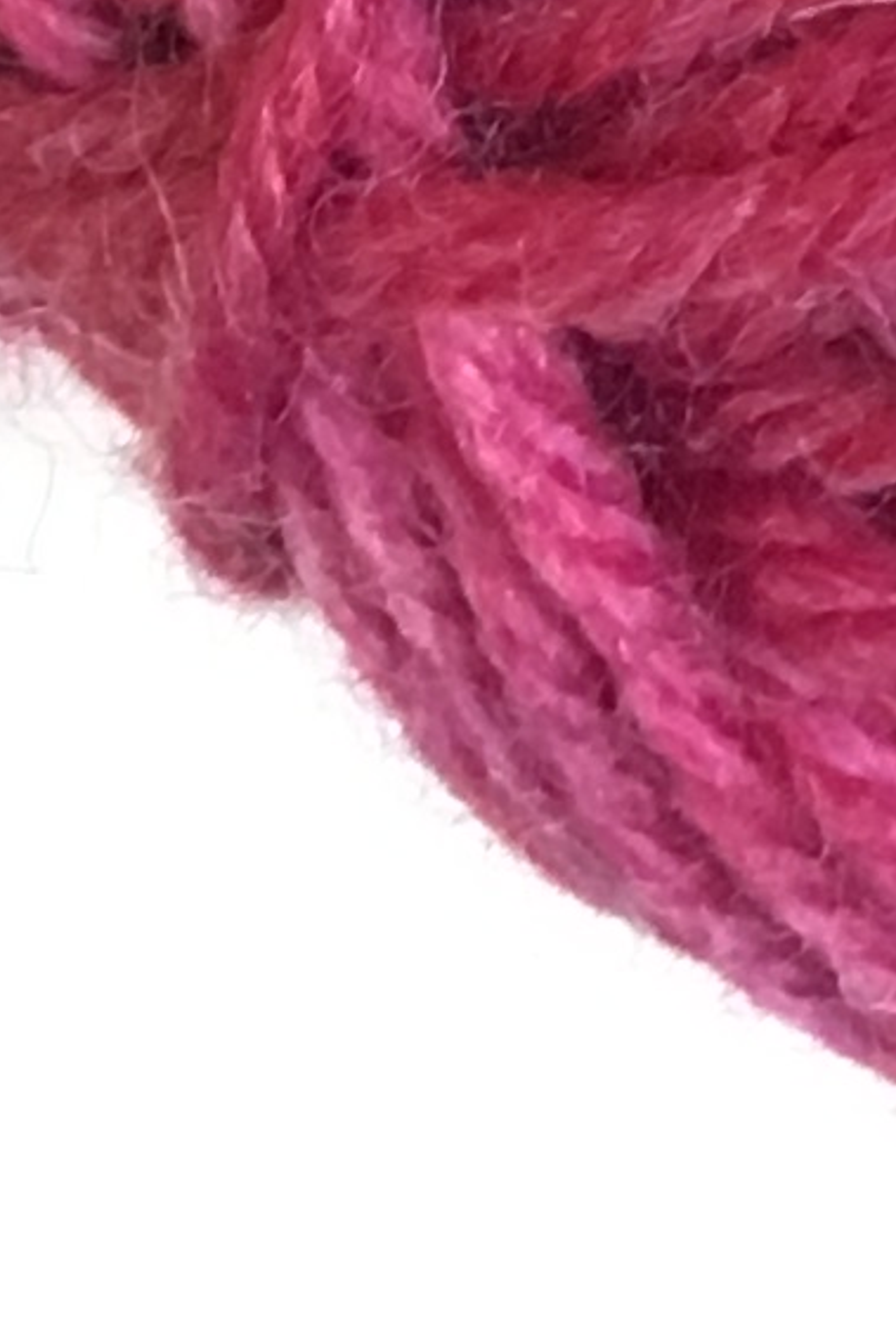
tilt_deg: -74.5
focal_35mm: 214
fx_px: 7984
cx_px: 2809
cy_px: -2773
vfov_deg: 8.1
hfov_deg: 5.9
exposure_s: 1/30
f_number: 2.2
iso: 125
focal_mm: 4.15
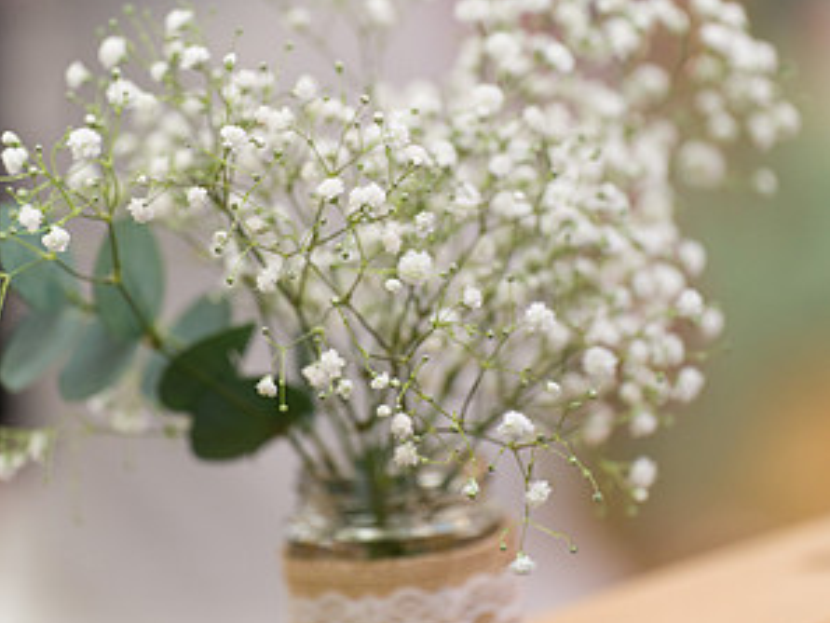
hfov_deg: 7.6
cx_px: 416
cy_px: 263
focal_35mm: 262
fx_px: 6285
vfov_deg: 5.7
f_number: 2.8
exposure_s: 1/250
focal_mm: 180
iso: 1250
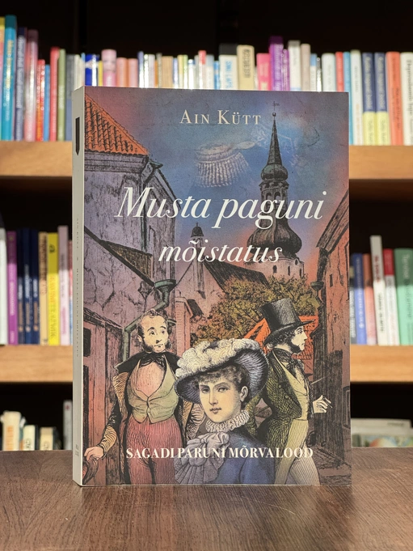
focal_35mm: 77
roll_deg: -0.5
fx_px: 1225
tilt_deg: +0.8
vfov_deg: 25.3
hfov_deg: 19.1
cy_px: 276
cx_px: 206
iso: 250
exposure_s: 1/61
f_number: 2.8
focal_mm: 9
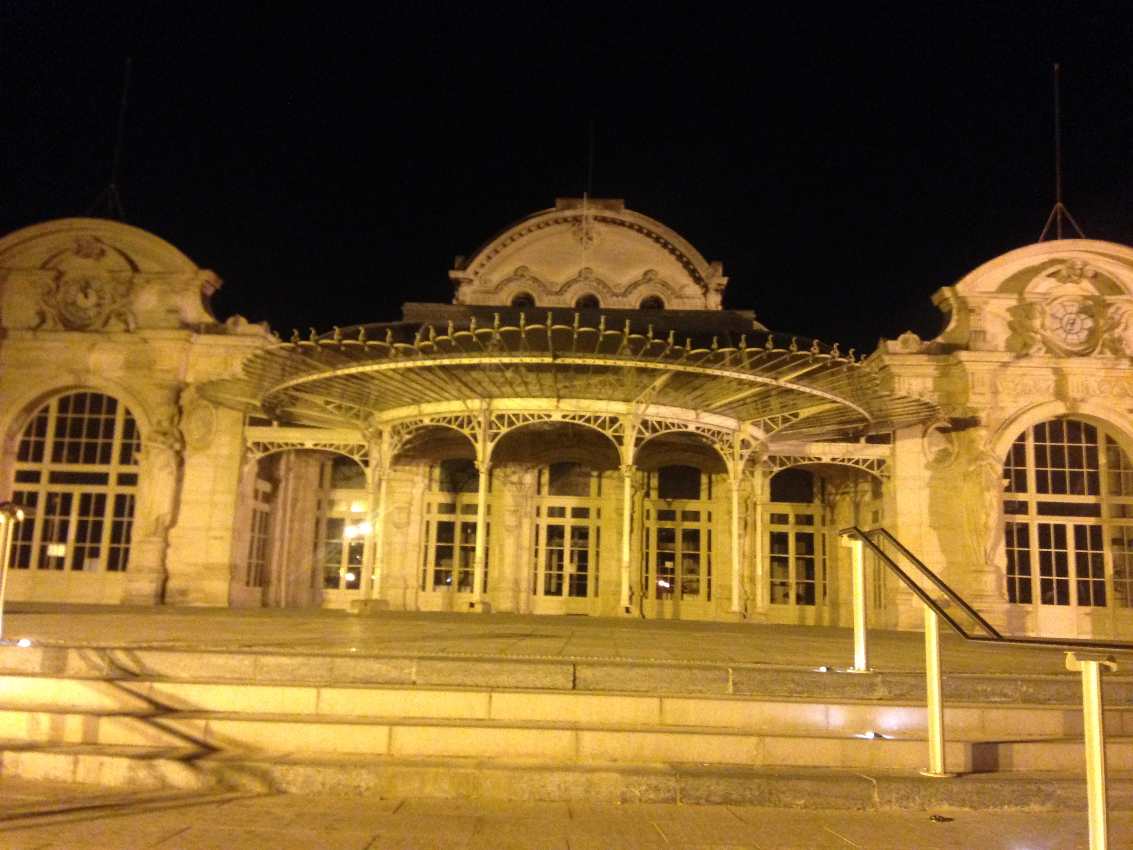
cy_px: 425
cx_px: 566
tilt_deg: +8.2
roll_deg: -0.1
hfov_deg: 55.4
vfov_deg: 42.9
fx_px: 1080
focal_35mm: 33
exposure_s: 1/15
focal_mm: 4.12
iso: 640
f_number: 2.4
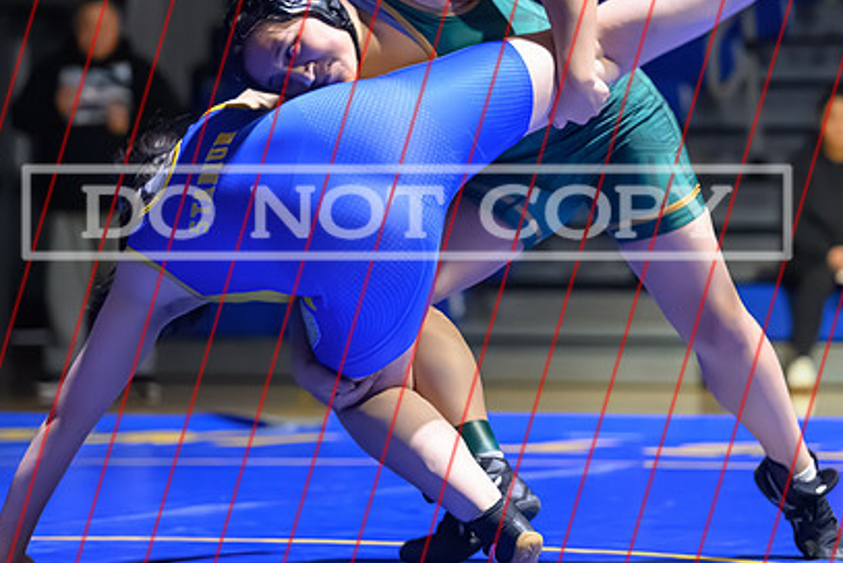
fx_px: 4452
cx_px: 525
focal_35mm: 190
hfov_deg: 10.8
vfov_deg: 7.2
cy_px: 190
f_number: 2.8
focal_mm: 110
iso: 12800
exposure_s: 1/500
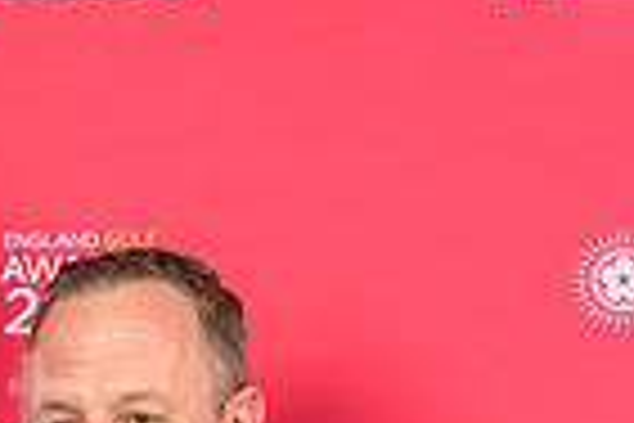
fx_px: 3046
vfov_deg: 7.7
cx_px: -202
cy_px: 709
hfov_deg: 11.6
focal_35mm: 173
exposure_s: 1/160
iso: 250
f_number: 6.3
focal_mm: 42
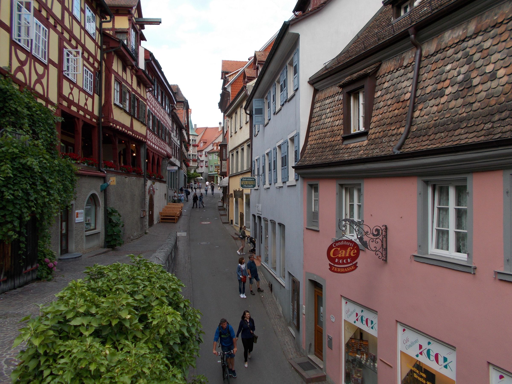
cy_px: 192
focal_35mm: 30
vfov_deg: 46.8
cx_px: 256
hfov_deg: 60.0
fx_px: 444
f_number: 3.4
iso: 80
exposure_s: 1/100
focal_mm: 5.3
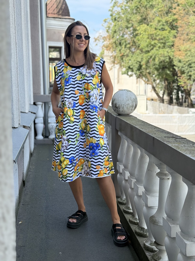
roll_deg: -0.7
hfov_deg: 30.3
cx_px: 98
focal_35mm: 48
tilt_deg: -9.3
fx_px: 361
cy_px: 130
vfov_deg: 39.7
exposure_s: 1/1203
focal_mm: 6.76
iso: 100
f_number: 1.78
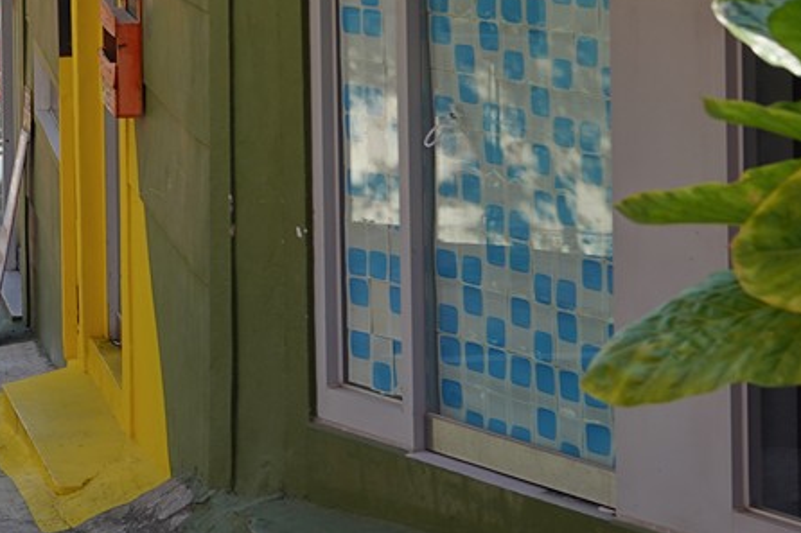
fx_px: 3492
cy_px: -337
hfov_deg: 12.8
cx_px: -92
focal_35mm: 157
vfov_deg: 8.5
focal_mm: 35
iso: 100
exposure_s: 1/125
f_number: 5
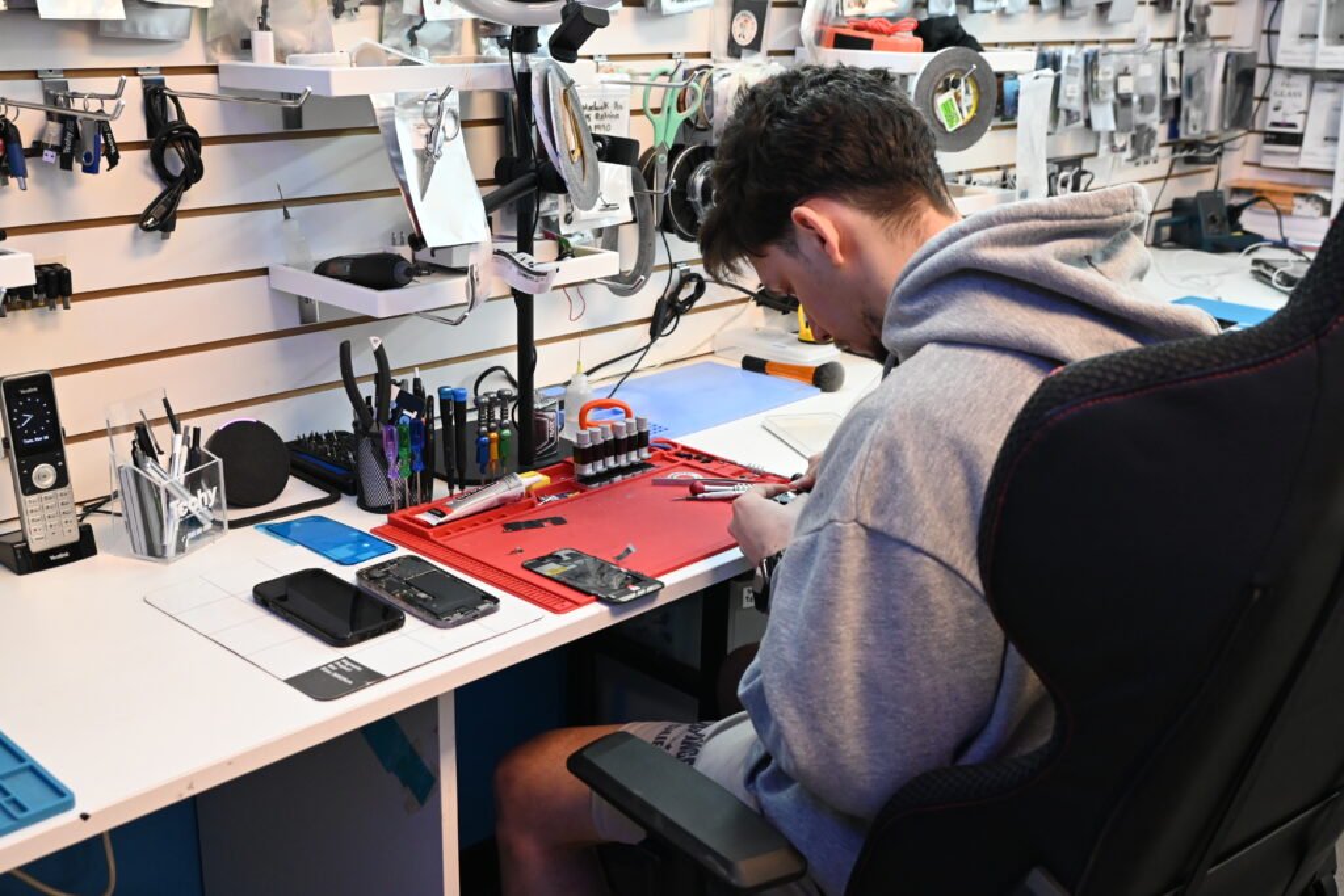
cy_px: 448
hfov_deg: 49.5
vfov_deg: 34.2
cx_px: 672
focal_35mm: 39
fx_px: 1456
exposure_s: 1/125
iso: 1800
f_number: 4.2
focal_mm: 26
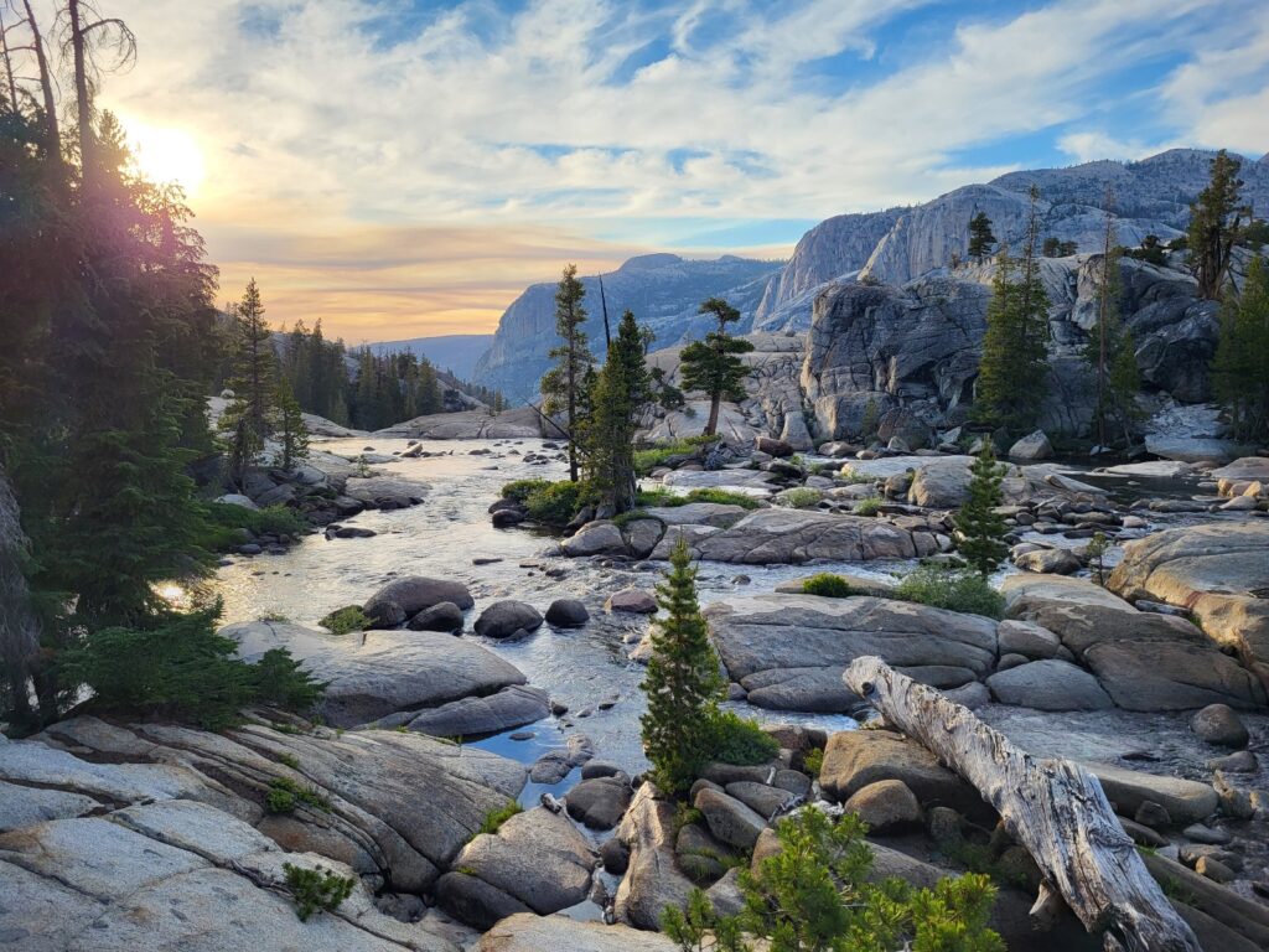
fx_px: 953
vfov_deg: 53.1
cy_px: 476
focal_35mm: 26
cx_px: 634
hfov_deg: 67.3
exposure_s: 1/1000
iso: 40
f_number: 1.8
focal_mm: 5.4
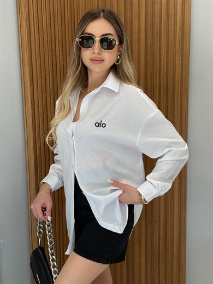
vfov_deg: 39.7
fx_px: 394
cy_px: 142
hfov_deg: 30.3
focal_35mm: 48
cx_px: 106
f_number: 1.78
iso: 80
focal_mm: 6.76
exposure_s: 1/195
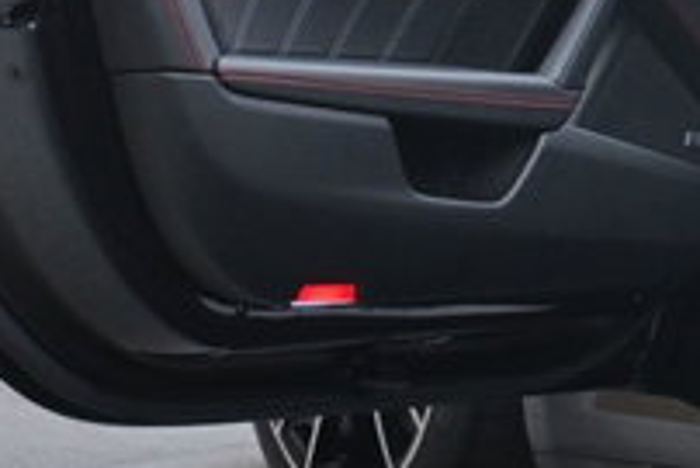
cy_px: 7
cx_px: 1149
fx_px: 3383
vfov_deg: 7.9
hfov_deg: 11.2
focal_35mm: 174
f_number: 4.8
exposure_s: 1/50
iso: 1250
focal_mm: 30.5
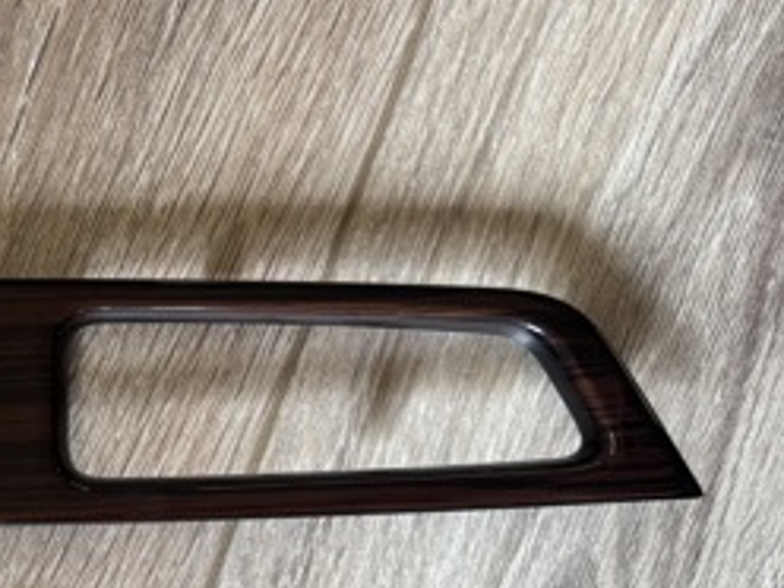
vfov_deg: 23.5
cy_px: 408
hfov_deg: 28.1
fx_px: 1404
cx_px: -98
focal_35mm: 62
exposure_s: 1/70
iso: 200
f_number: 1.78
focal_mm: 6.76
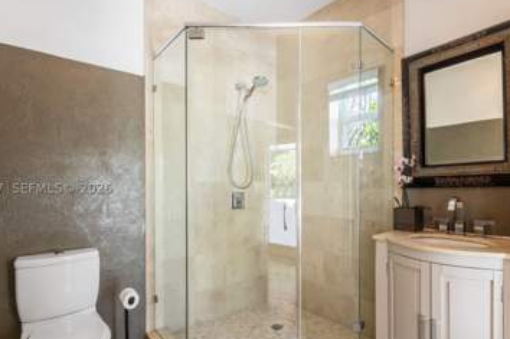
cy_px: 187
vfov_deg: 64.3
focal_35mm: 19
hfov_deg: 86.9
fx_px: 269
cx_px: 272
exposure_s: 1/8
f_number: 8
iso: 200
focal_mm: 14
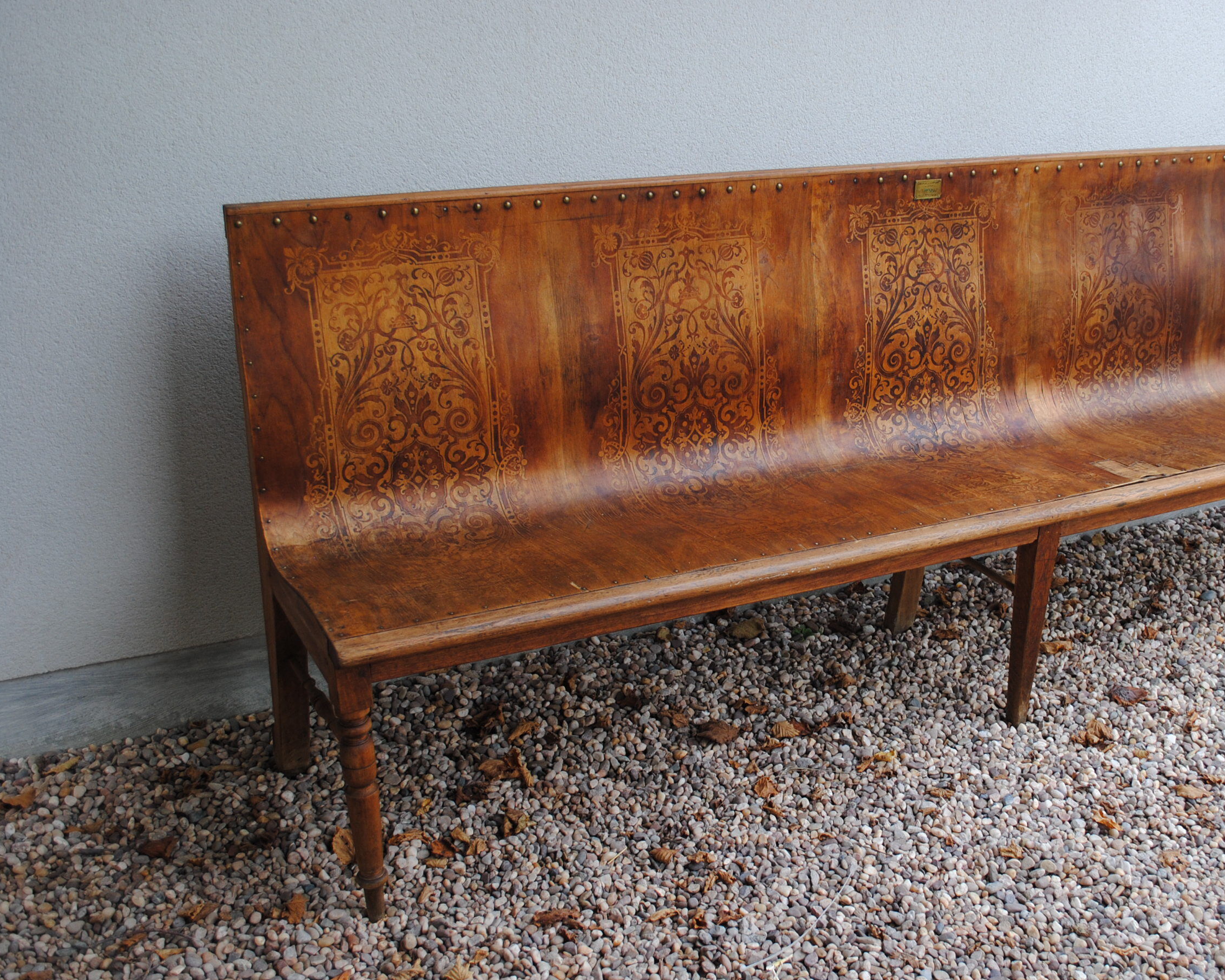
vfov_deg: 37.3
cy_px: 495
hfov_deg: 45.3
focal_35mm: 40
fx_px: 1450
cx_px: 787
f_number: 5
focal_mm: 22
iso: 200
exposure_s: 1/100
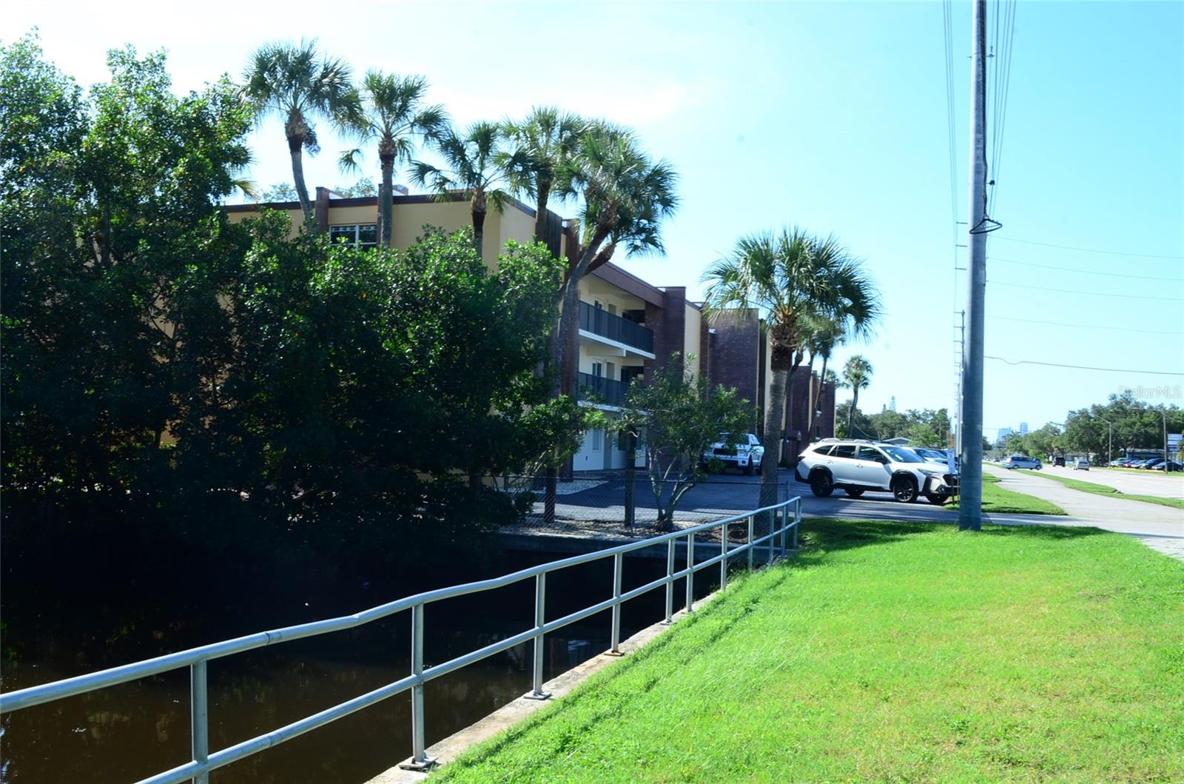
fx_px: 1083
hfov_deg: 57.3
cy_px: 392
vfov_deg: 39.8
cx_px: 592
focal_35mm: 33
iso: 125
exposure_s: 1/25
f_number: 18
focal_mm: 22
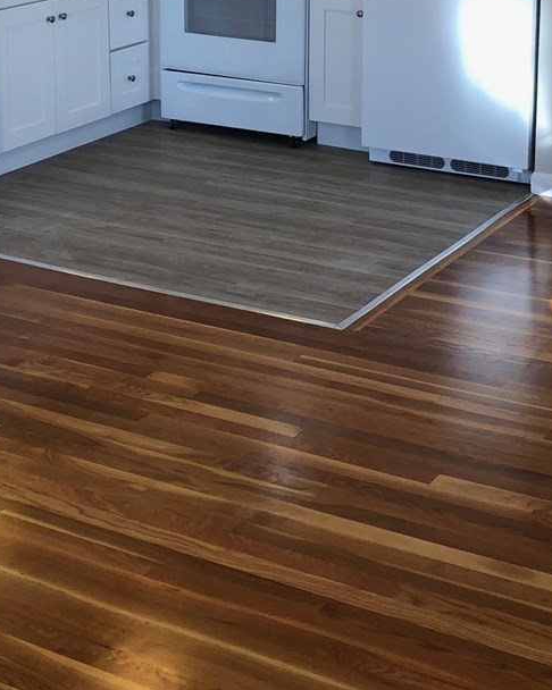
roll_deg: -1.4
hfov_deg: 22.5
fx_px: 1389
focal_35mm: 68
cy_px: 42
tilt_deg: -11.4
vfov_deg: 26.8
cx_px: 267
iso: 25
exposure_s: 1/120
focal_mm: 3.99
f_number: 1.8
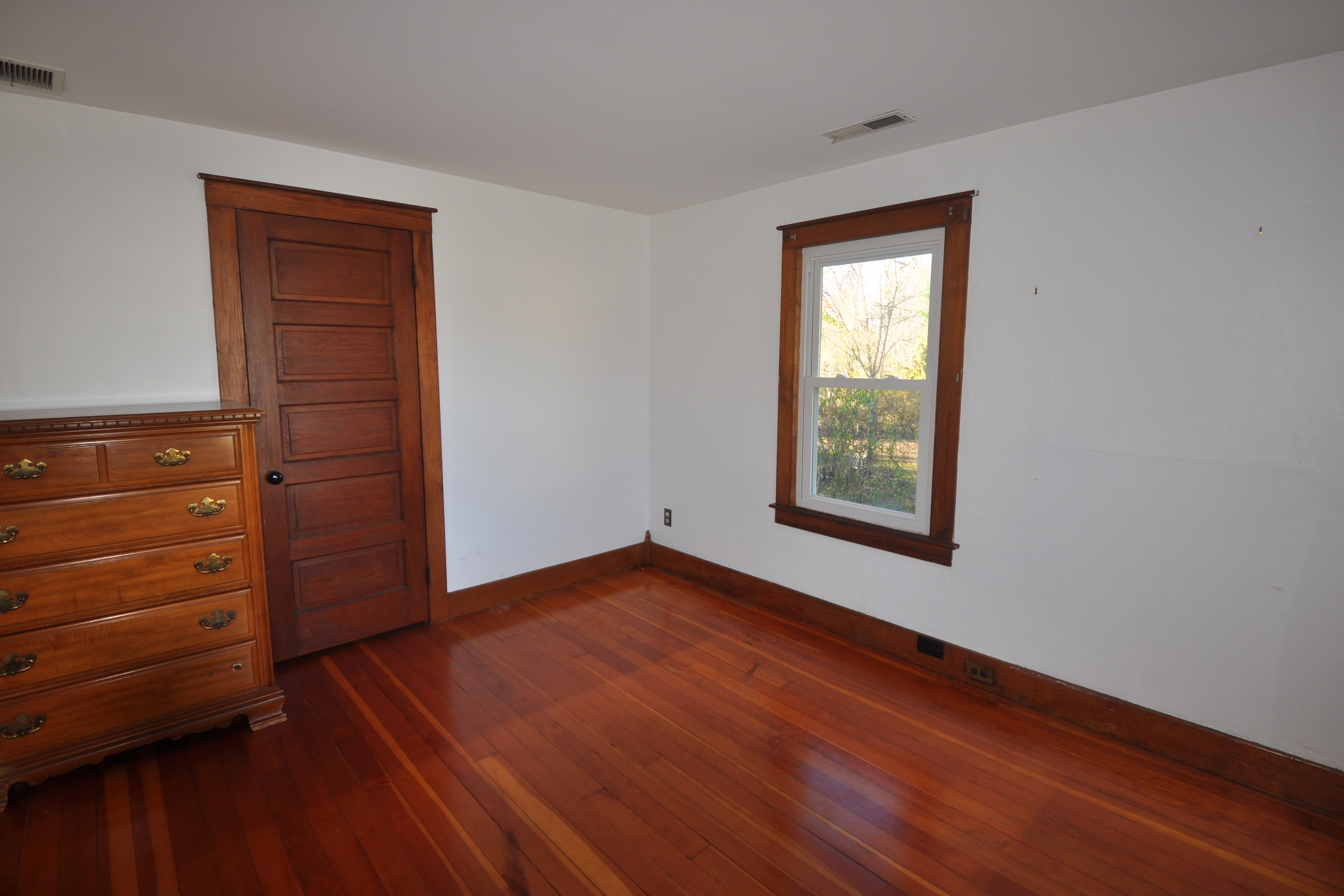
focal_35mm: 16
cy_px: 445
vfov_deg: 73.7
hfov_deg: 96.7
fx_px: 597
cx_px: 681
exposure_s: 1/60
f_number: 3.5
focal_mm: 10
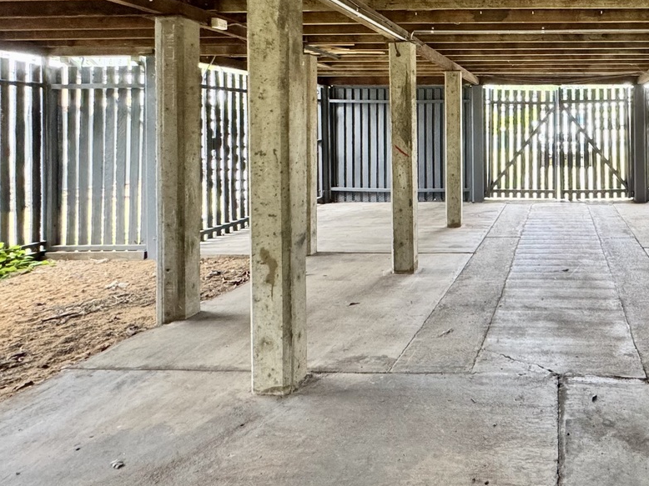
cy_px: 131
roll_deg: +0.4
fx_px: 506
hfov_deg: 58.8
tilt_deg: -4.5
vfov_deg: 49.6
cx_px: 544
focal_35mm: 27
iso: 320
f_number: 2.2
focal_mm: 2.22
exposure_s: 1/86
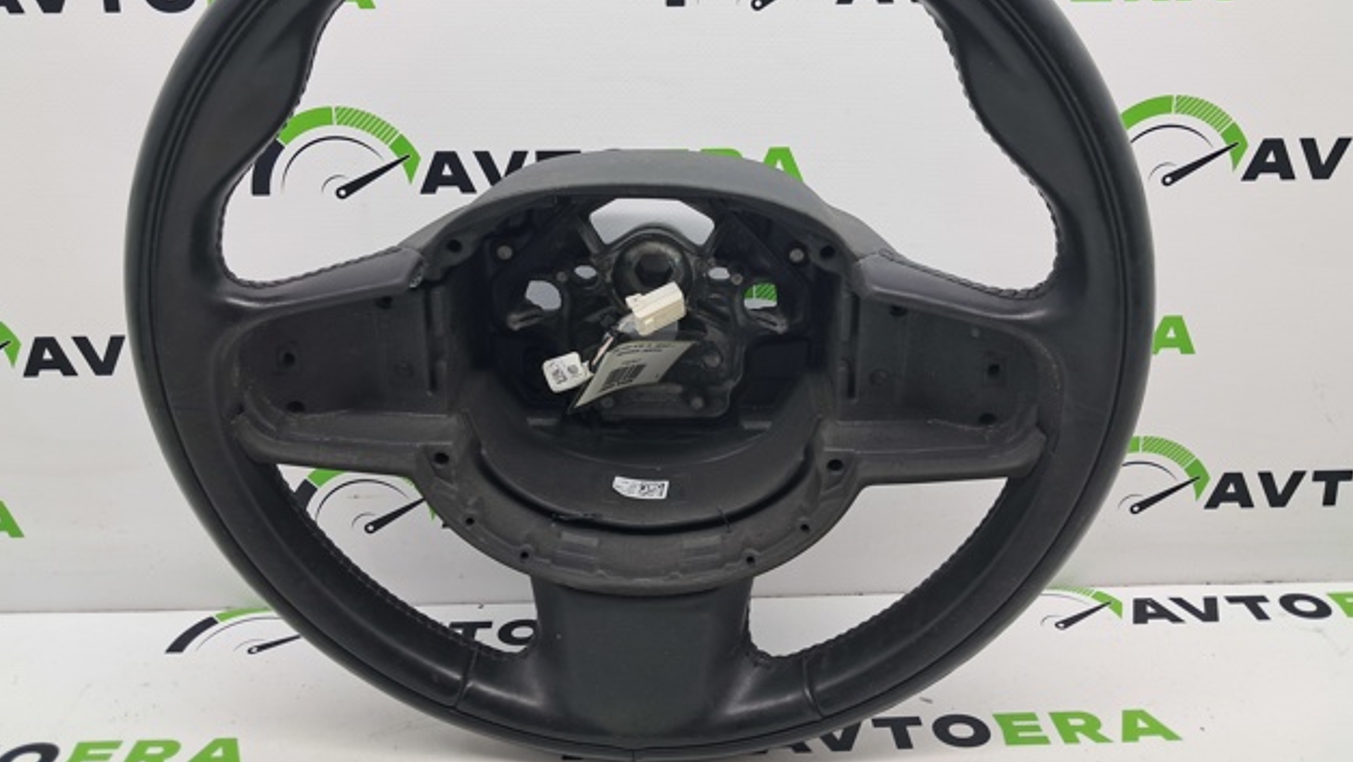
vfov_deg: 38.6
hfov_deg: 64.3
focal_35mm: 30
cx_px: 682
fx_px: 1077
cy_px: 267
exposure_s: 1/50
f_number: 1.8
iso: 50
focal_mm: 4
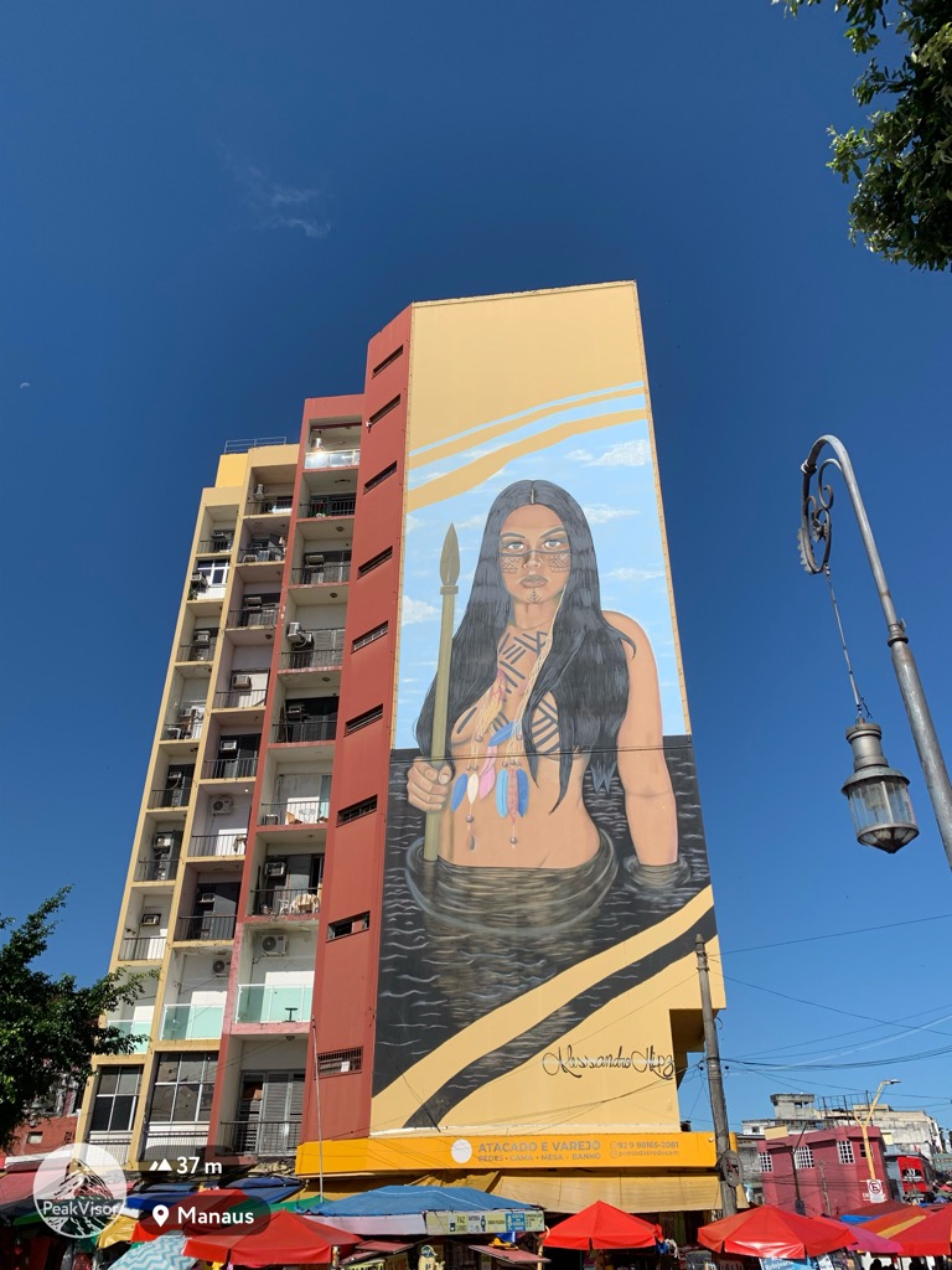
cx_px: 476
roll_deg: +0.0
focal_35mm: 26
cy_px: 635
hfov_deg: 53.1
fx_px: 953
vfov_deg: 67.3
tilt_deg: +32.7
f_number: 1.8
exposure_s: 1/4464
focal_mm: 4.25
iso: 25
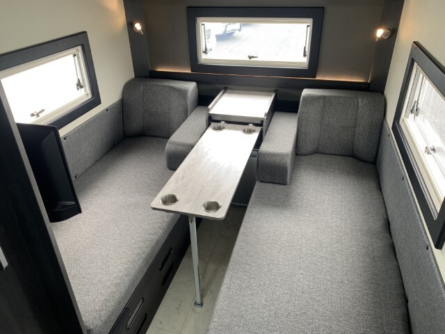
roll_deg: -0.8
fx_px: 334
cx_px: 222
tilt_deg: -29.7
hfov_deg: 67.3
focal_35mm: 26
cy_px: 167
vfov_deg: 53.1
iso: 100
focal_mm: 4.25
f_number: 1.8
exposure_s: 1/67
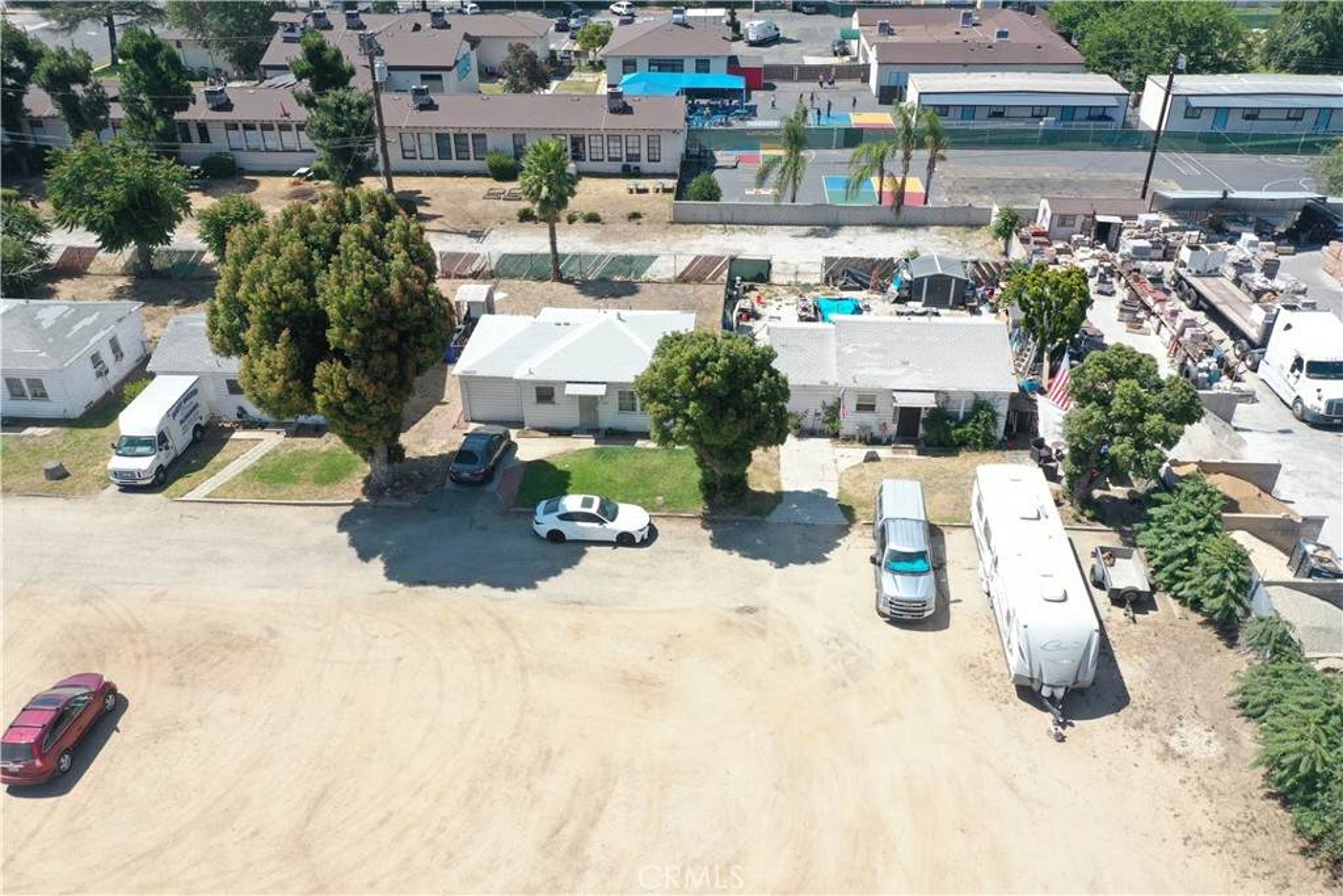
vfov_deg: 46.4
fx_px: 1045
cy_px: 448
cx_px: 672
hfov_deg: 65.5
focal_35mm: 28
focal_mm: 10.26
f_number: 5
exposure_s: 1/320
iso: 100
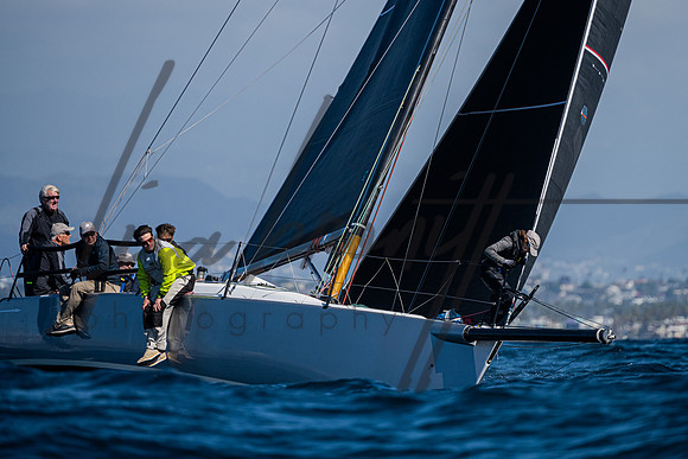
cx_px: 414
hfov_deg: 4.1
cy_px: 176
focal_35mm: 504
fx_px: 9632
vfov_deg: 2.7
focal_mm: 400
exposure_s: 1/5000
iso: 400
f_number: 5.6
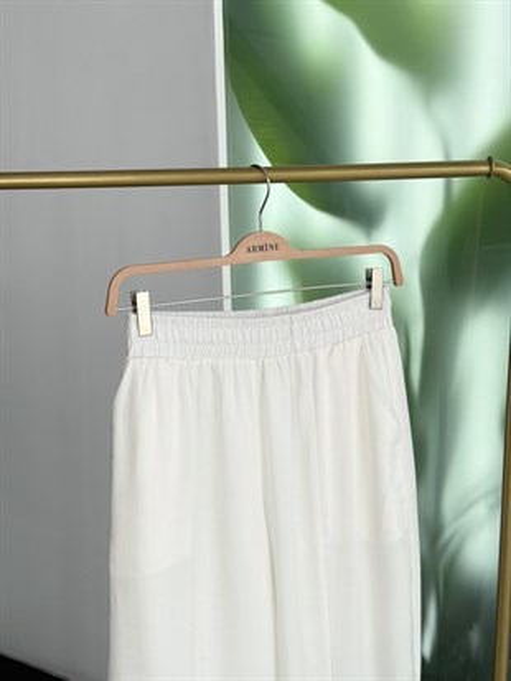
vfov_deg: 39.6
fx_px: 944
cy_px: 340
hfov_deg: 30.3
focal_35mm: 48
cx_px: 256
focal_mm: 6.76
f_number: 1.78
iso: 64
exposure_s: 1/625
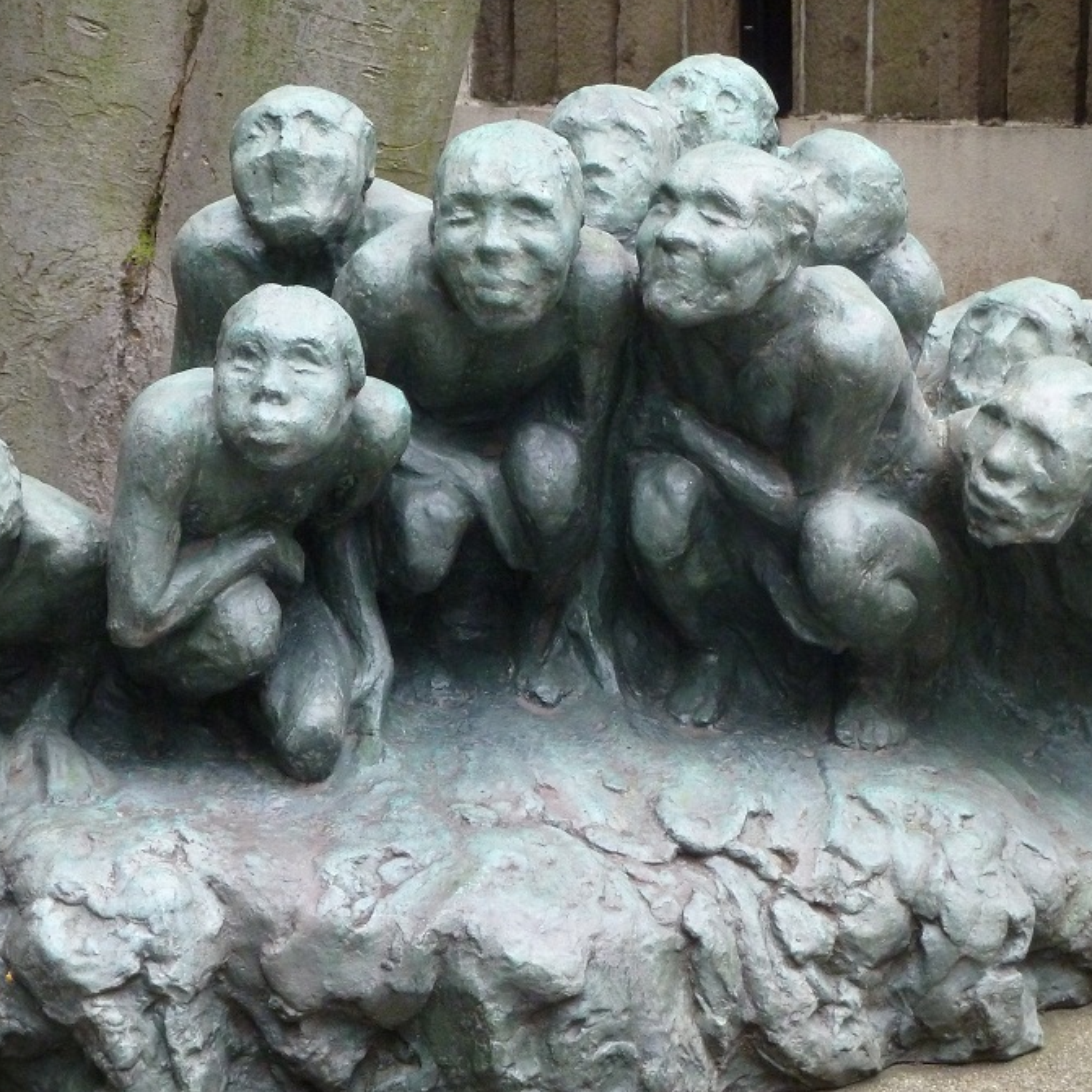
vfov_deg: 20.9
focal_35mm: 83
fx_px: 2962
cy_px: 596
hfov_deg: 20.9
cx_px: 545
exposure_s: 1/13
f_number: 4
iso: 400
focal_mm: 10.3
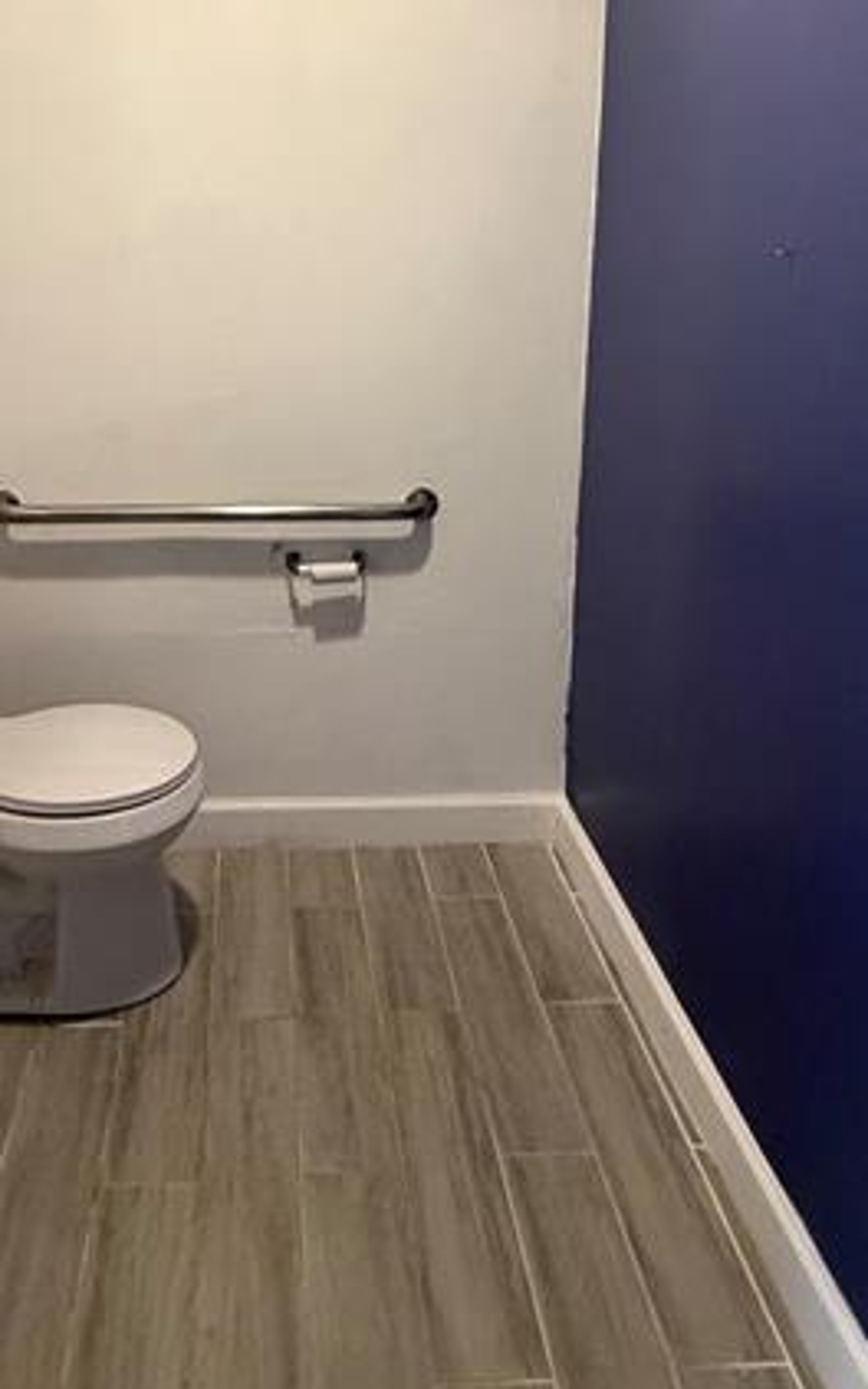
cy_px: 365
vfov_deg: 64.7
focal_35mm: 27
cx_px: 316
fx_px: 1021
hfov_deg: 45.6
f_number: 2.2
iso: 640
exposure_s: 1/60
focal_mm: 2.22
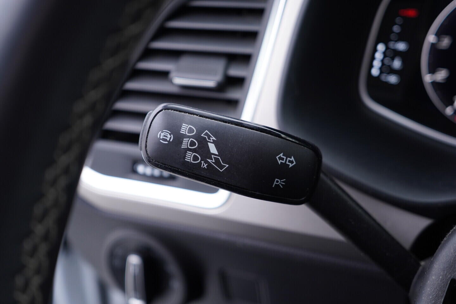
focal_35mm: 36
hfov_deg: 53.1
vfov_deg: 36.9
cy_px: 152
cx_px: 228
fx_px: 456
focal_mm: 24
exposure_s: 1/40
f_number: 2.8
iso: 200
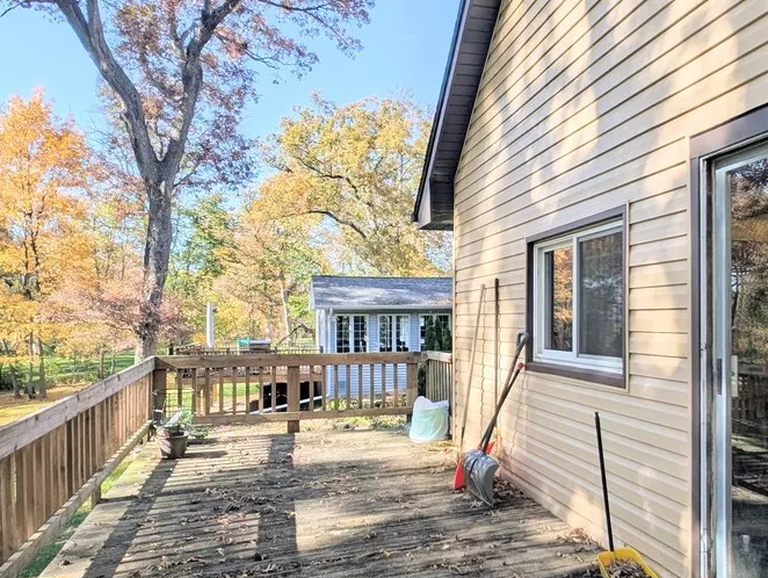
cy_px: 311
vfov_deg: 53.1
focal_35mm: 26
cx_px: 458
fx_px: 577
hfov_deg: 66.6
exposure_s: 1/820
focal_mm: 2.23
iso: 38
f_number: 1.95
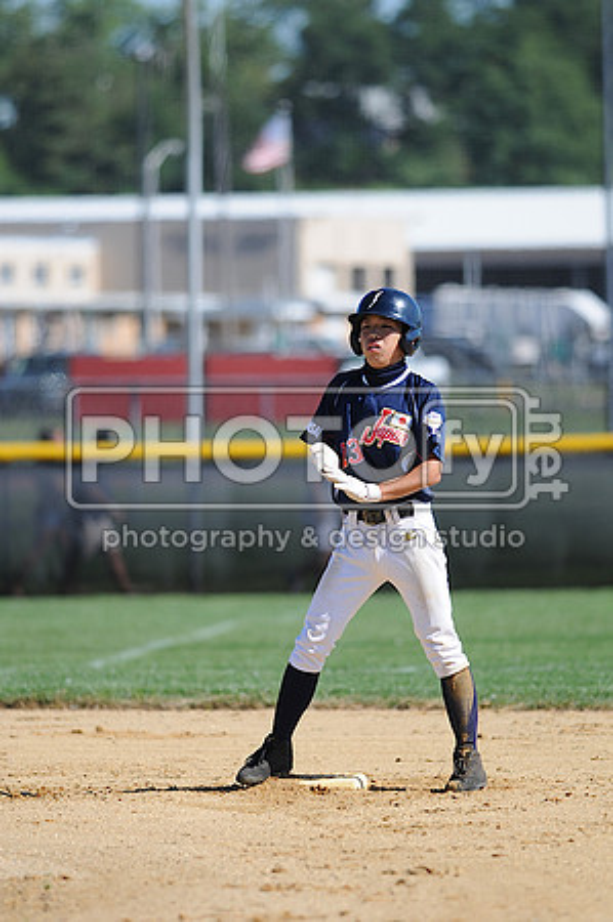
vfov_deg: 4.6
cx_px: 306
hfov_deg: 3.0
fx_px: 11519
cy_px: 461
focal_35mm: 450
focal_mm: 300
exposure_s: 1/1600
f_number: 4
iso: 200
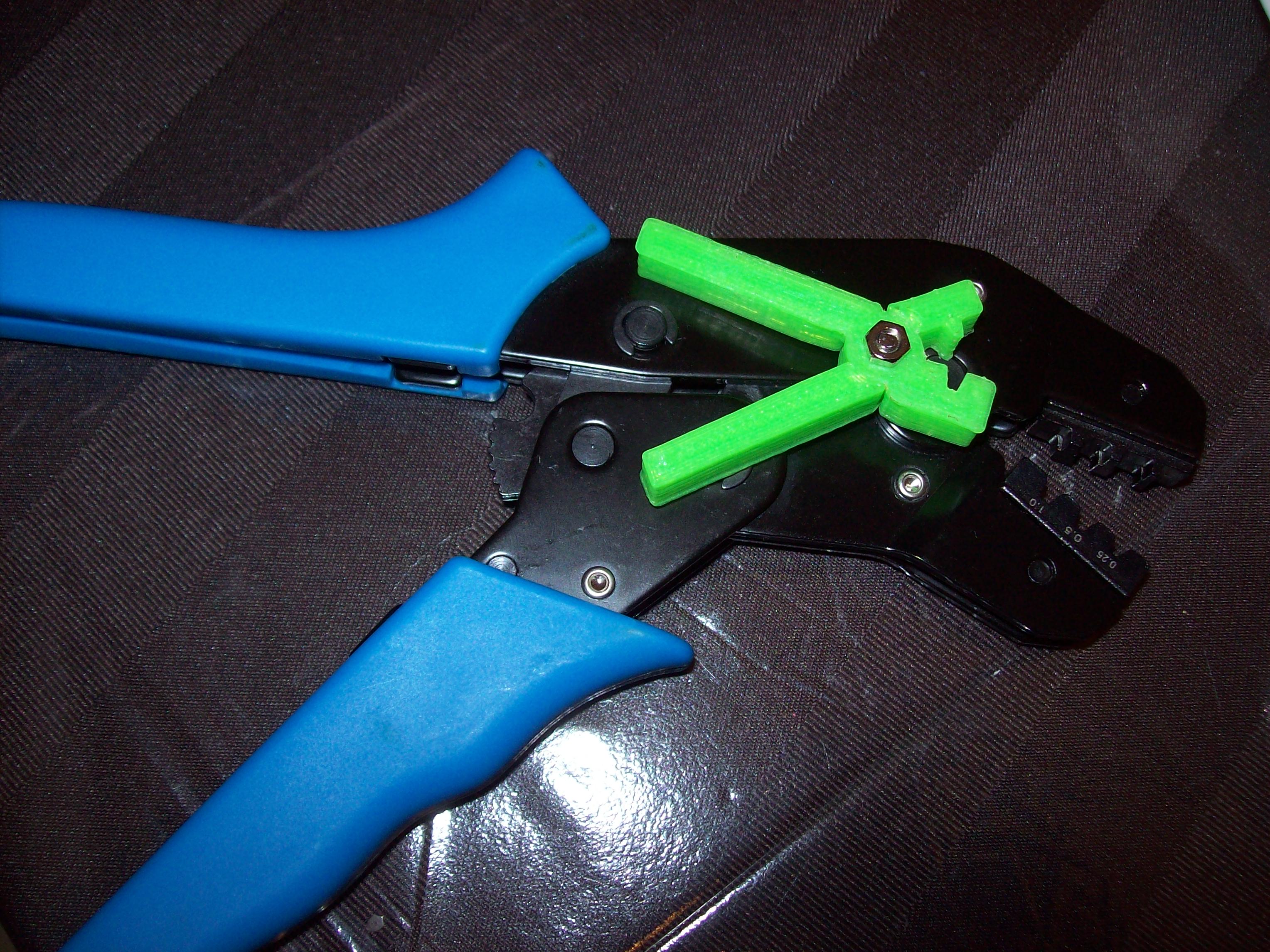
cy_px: 476
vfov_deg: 39.7
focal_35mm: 36
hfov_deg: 51.4
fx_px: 1321
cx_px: 635
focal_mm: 6
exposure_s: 1/64
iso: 80
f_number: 2.7
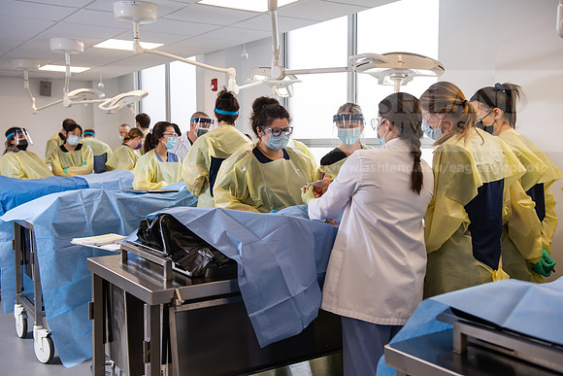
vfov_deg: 33.4
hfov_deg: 48.4
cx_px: 282
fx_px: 626
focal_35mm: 40
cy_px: 188
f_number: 4
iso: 500
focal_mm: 40
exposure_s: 1/200
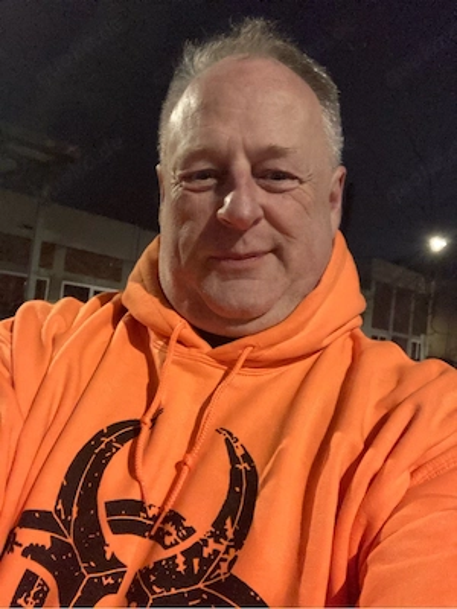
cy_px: 304
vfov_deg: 56.8
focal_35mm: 32
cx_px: 228
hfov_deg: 44.2
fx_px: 563
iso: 1250
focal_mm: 2.87
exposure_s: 1/15
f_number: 2.2
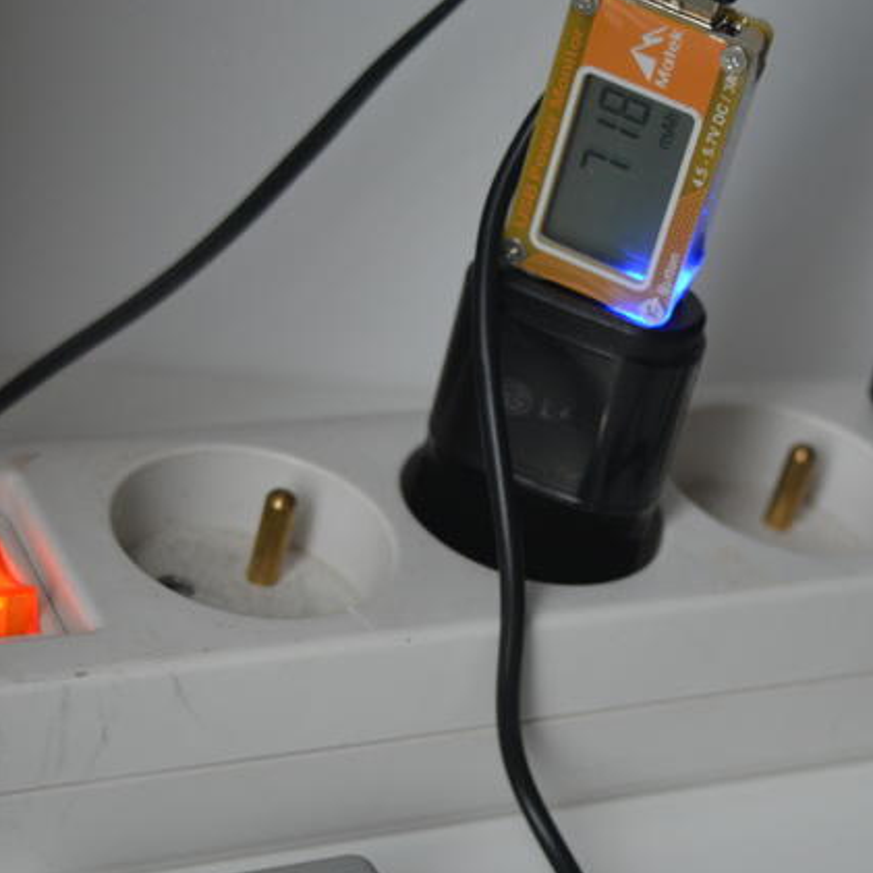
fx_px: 2939
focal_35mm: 103
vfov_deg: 16.9
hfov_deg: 16.9
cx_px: 502
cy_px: 592
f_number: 4.5
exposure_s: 1/60
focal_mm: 34
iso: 800
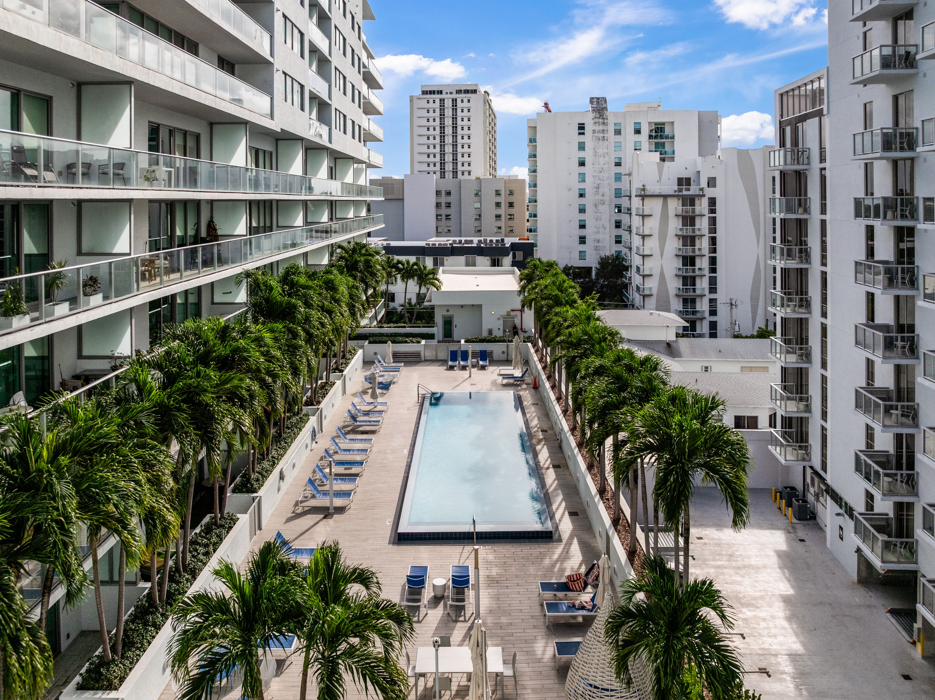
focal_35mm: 24
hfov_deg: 71.6
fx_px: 648
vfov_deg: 56.8
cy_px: 350
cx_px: 468
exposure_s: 1/800
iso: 270
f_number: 2.8
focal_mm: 12.29
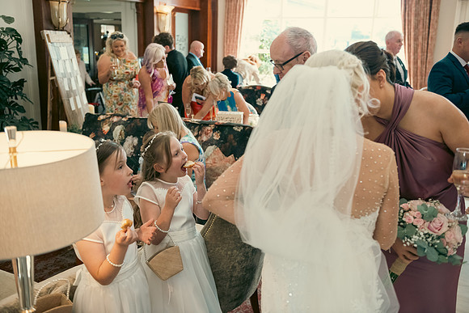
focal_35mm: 36
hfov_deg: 53.1
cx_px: 234
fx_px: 469
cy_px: 156
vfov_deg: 36.9
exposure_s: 1/160
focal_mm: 36
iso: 800
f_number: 3.5
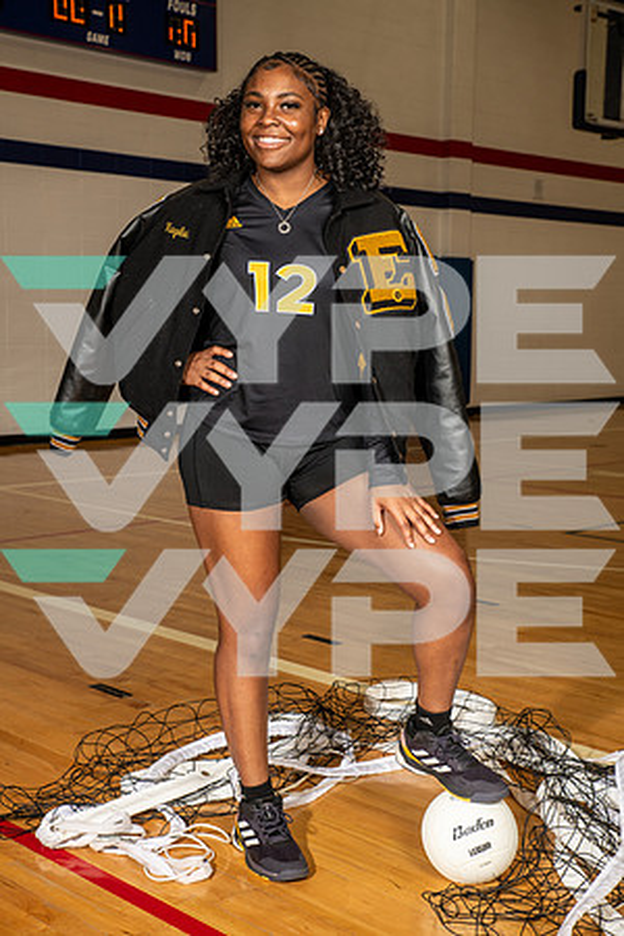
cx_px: 312
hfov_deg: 27.0
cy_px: 468
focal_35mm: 50
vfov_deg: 39.6
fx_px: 1300
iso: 320
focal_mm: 50
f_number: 7.1
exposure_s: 1/250
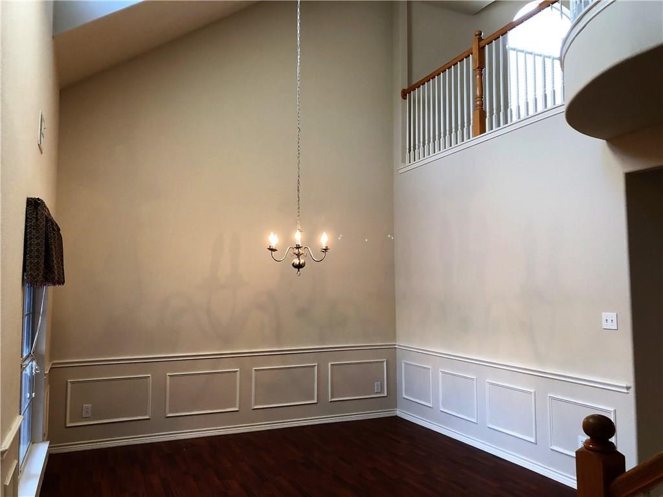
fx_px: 536
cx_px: 332
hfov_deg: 63.4
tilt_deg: +4.9
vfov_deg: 49.7
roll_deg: +0.2
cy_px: 248
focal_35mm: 28
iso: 32
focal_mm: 4
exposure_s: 1/30
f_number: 1.8
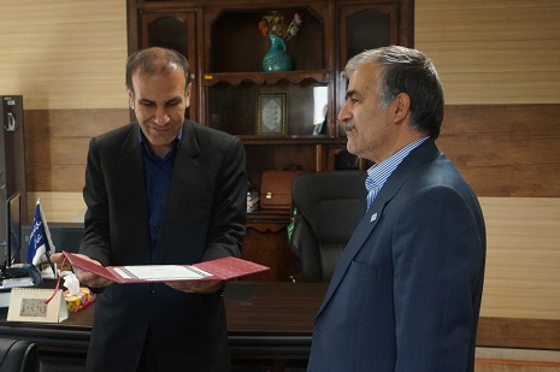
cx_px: 272
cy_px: 190
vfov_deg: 30.8
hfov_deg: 45.0
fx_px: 677
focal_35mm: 44
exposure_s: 1/60
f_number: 4.5
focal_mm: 27
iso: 2500
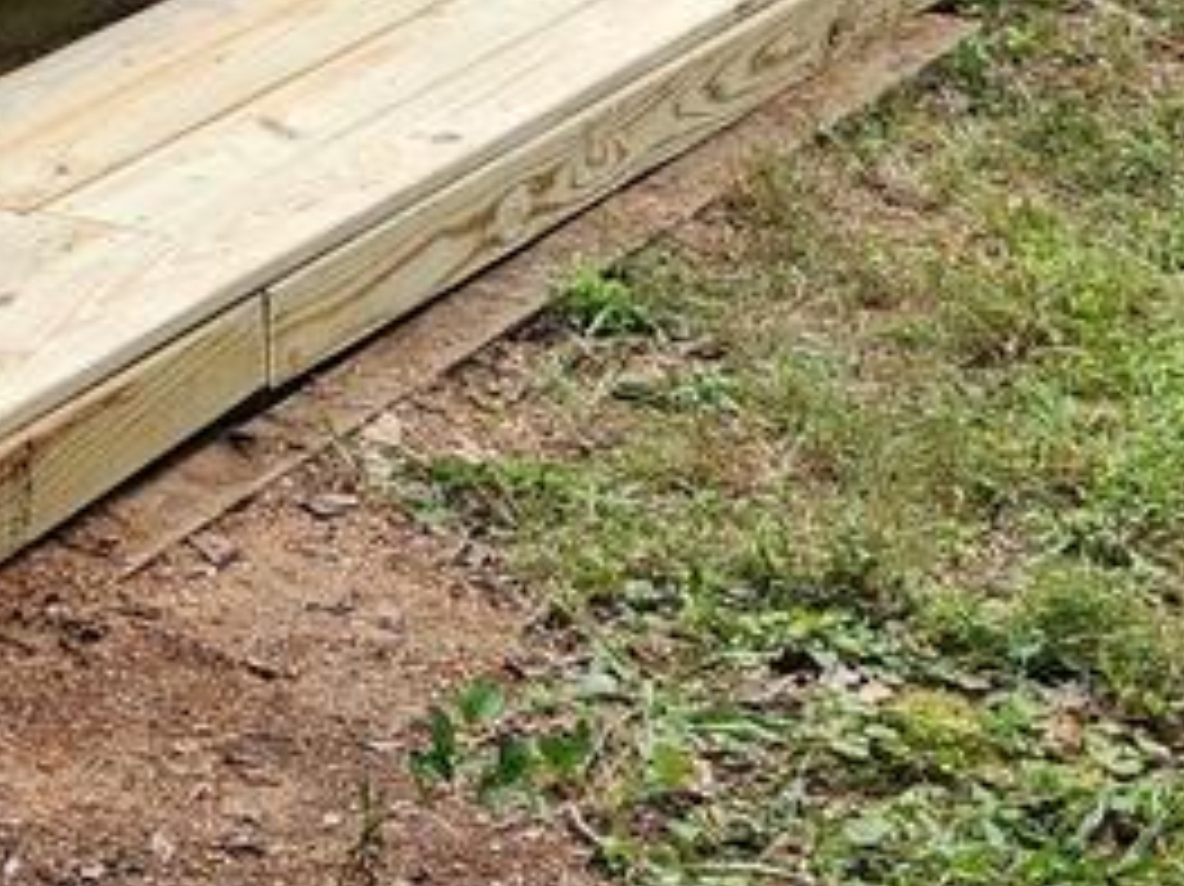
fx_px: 4308
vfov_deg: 11.4
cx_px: -360
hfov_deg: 14.9
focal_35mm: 126
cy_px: -310
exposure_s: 1/249
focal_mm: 5.4
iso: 20
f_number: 1.8
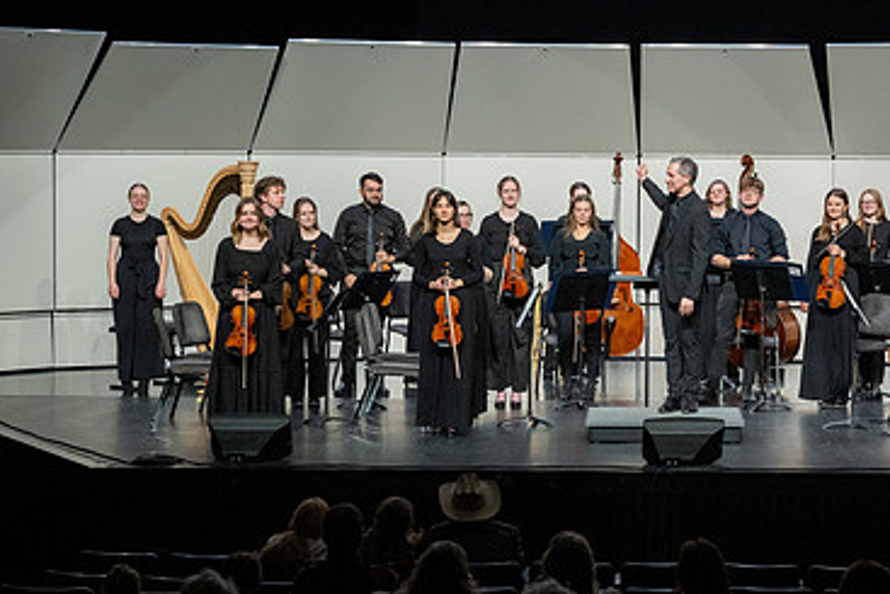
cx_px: 667
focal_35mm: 98
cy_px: 205
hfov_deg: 20.6
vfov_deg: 14.0
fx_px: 2424
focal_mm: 62
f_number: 4.5
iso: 2000
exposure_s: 1/320
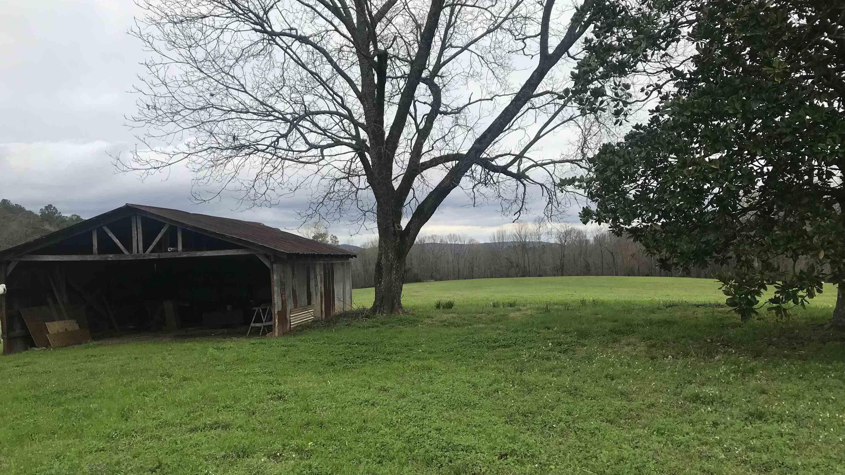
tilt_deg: +0.5
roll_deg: +1.9
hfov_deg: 62.6
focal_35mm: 31
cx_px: 427
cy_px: 265
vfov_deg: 37.7
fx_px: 695
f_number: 1.8
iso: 20
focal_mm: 3.99
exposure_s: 1/638
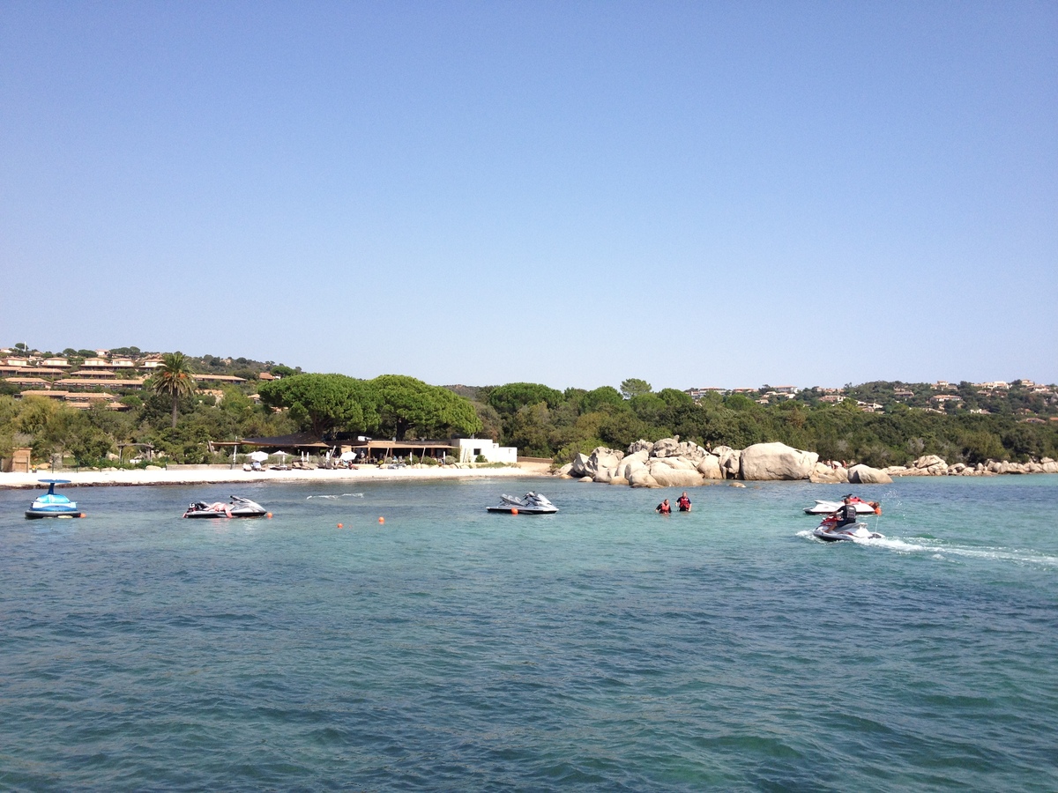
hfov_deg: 52.6
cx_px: 529
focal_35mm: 35
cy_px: 396
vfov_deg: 40.7
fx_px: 1070
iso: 64
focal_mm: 4.28
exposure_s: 1/1623
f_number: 2.4
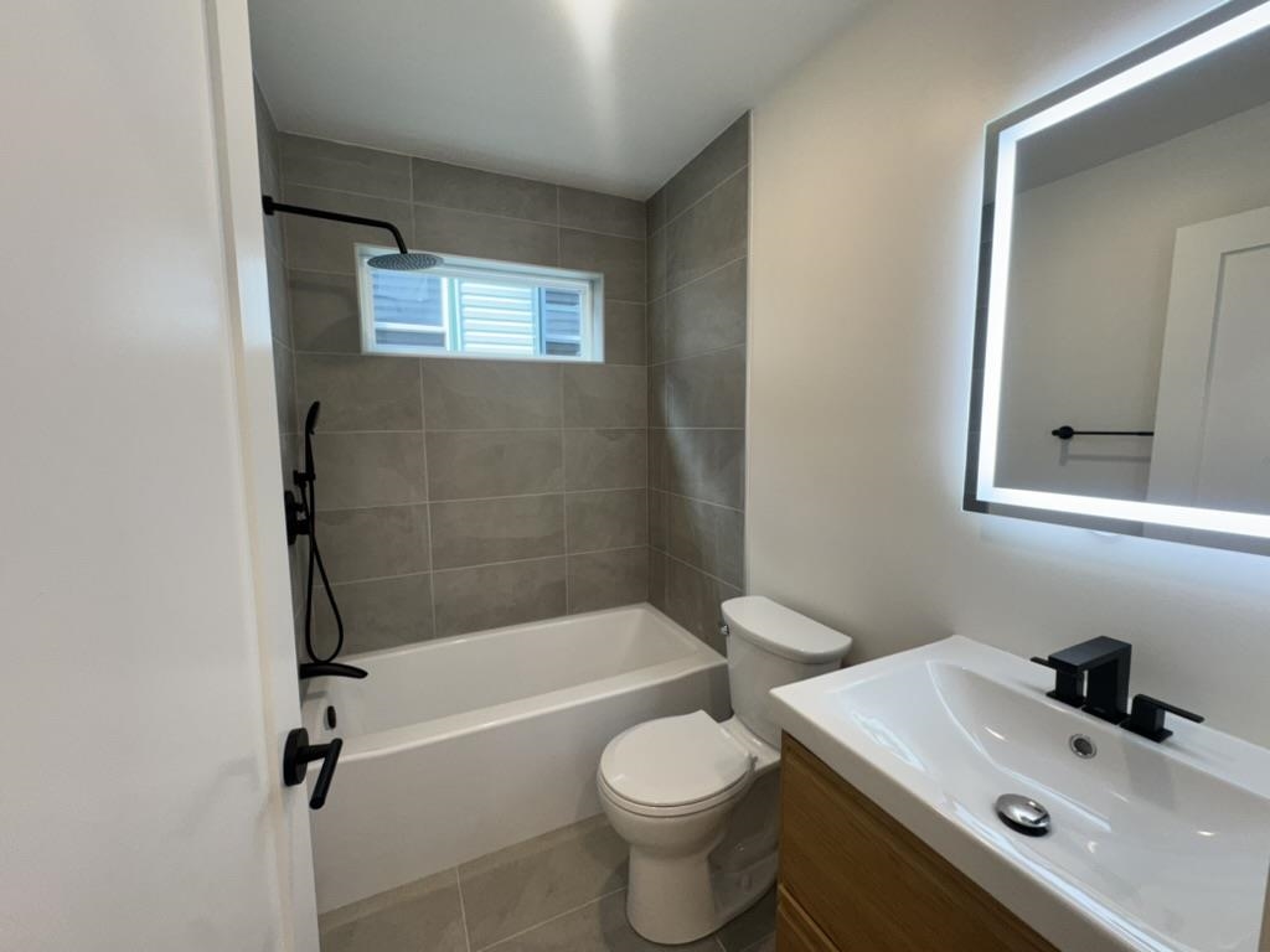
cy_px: 476
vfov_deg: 85.7
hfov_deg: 102.1
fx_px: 514
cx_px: 635
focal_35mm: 14
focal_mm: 2.22
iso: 100
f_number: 2.2
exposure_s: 1/120
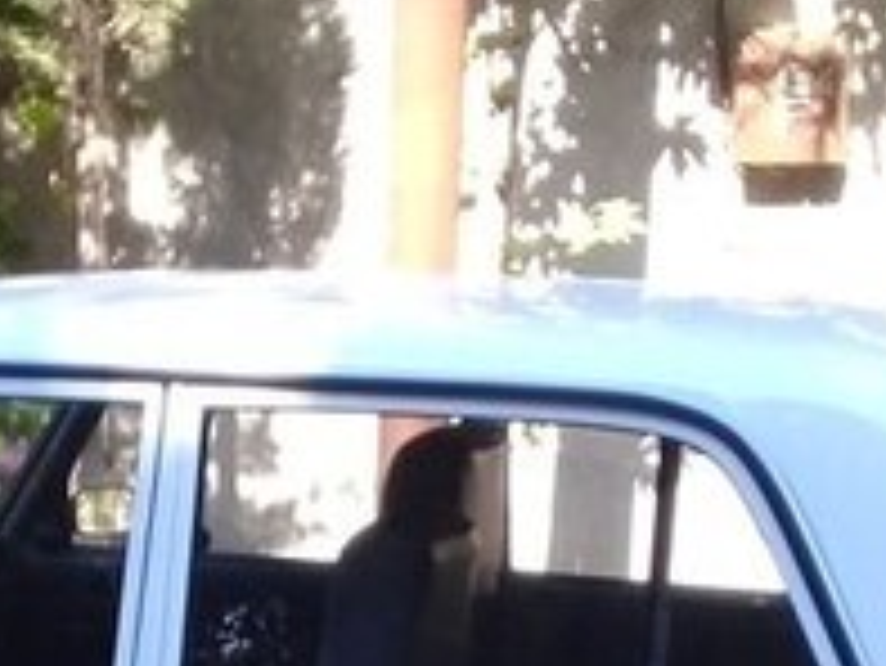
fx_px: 2664
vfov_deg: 13.6
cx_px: 279
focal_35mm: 104
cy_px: 934
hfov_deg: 18.8
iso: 50
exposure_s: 1/150
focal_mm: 3.3
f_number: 2.2
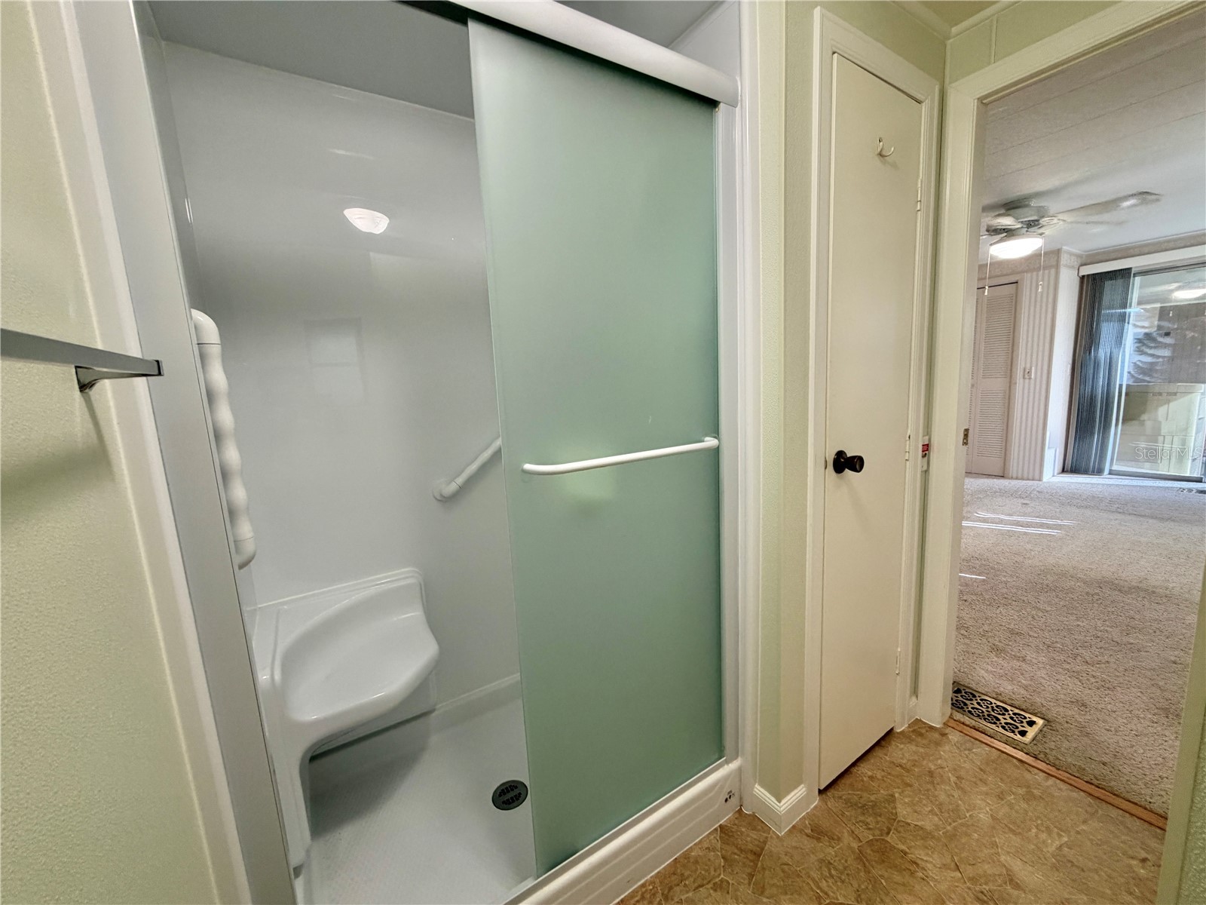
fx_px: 488
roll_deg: +3.6
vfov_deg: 85.7
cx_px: 603
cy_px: 452
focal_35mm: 14
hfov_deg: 102.1
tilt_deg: -9.2
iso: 200
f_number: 2.2
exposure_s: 1/120
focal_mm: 2.22
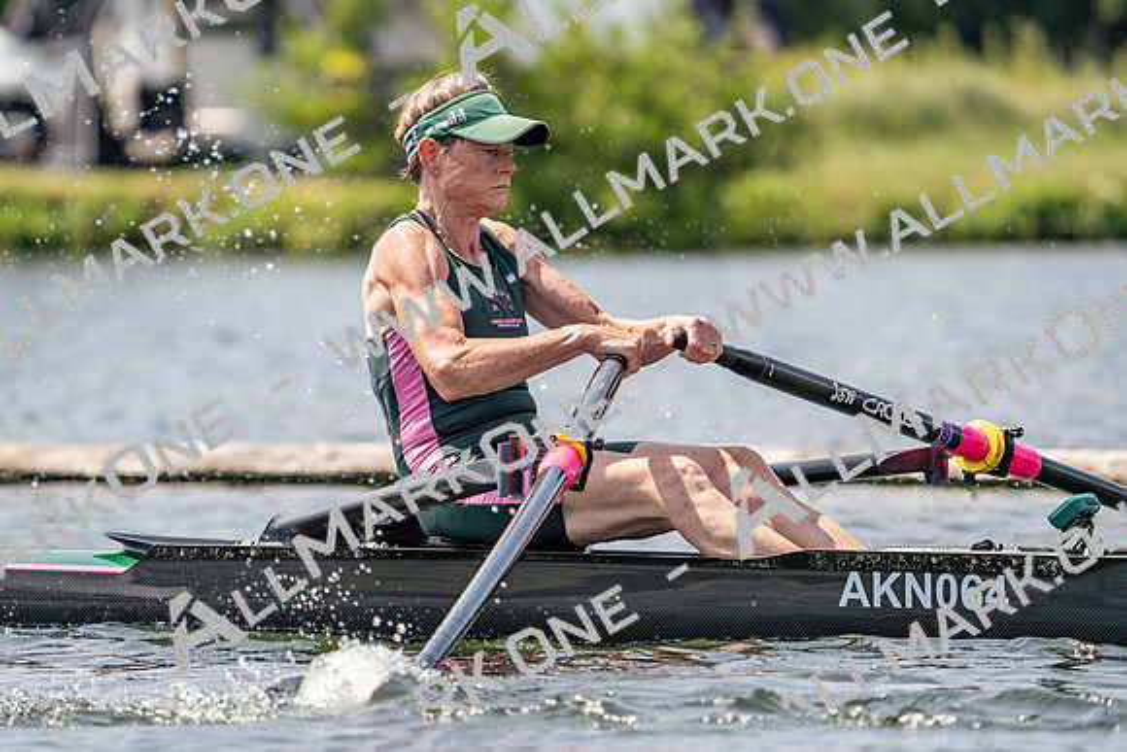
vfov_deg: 3.7
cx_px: 564
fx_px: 11773
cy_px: 376
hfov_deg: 5.5
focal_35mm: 376
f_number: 6.3
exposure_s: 1/1600
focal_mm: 376
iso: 250
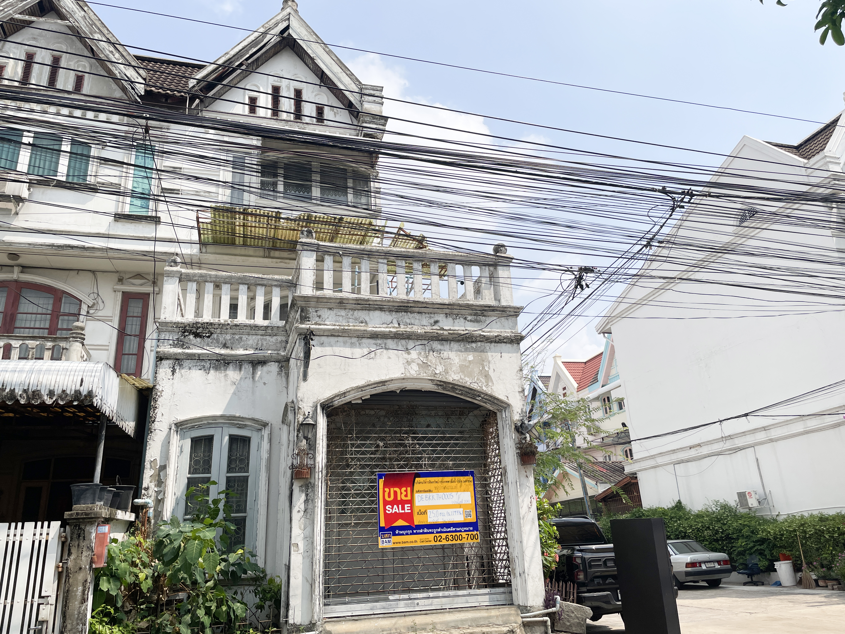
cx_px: 422
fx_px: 635
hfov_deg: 67.3
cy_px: 317
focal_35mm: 26
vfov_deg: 53.1
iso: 32
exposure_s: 1/5291
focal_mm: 4.2
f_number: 1.6
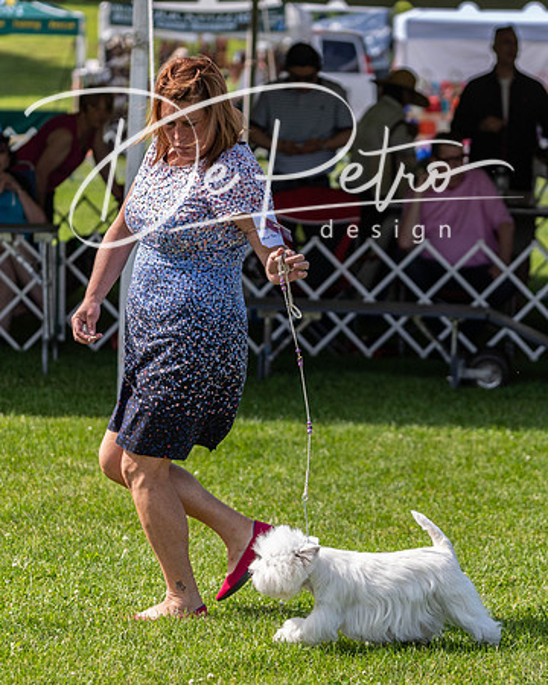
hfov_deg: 8.8
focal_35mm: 176
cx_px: 344
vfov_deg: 11.0
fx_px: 3559
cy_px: 366
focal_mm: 108
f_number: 4
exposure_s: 1/2000
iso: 640
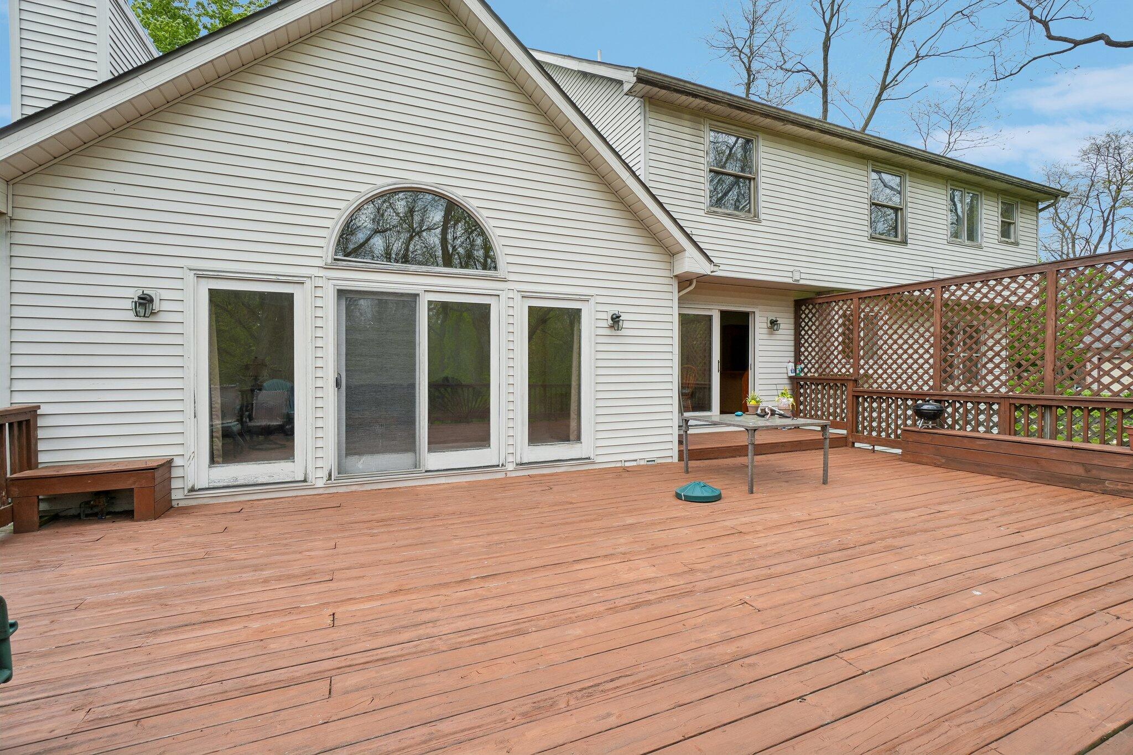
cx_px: 566
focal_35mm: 15
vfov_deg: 77.3
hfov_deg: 100.4
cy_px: 378
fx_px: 472
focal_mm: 10
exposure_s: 1/200
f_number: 8
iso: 100
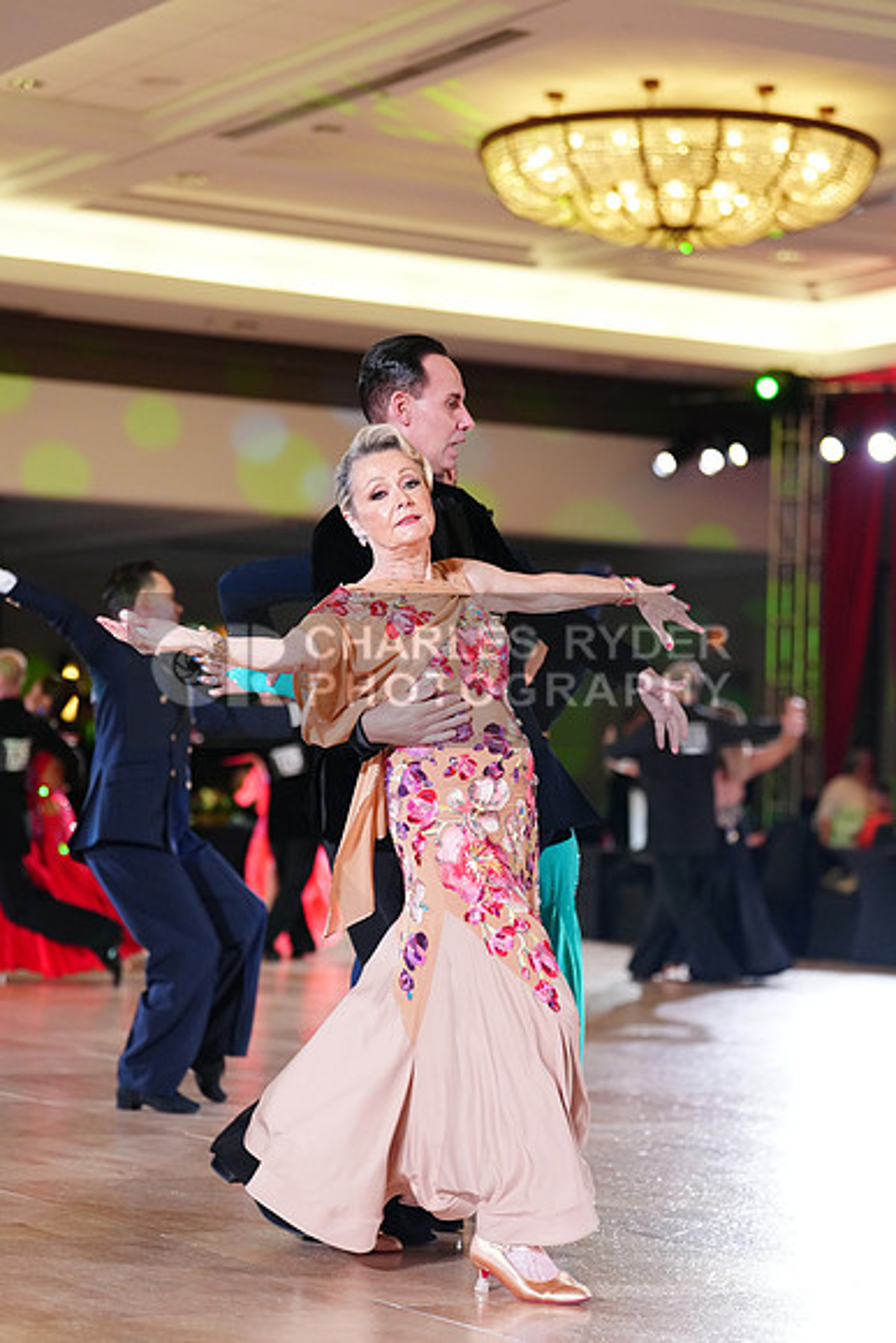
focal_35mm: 88
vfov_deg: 23.1
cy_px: 672
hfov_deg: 15.5
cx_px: 448
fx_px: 3283
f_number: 2.8
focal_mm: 88
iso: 2500
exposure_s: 1/400
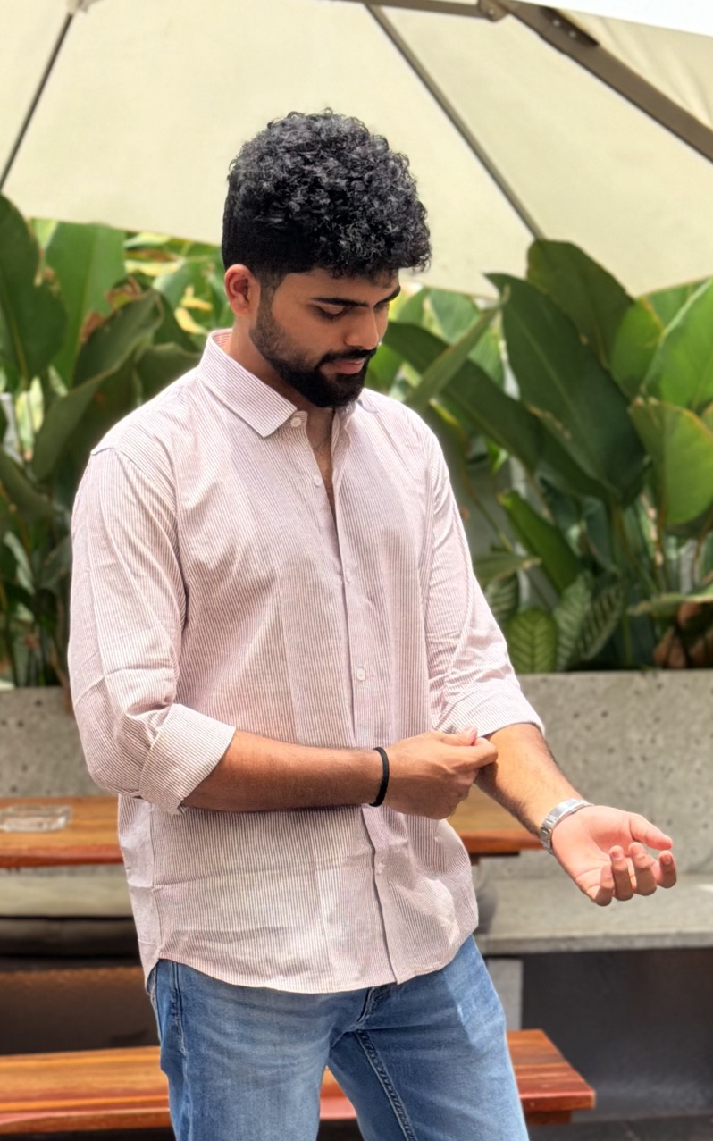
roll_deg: +0.4
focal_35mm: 51
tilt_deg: -5.8
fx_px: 1586
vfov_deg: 39.6
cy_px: 570
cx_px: 323
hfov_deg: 25.3
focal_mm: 6.76
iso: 100
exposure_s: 1/3534
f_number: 1.78
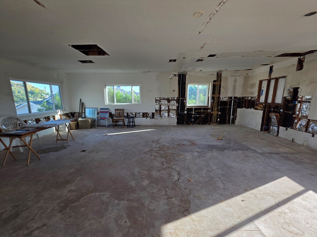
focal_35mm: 14
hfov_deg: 102.0
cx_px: 154
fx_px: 128
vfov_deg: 85.5
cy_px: 126
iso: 40
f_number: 1.9
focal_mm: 2.2
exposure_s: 1/241
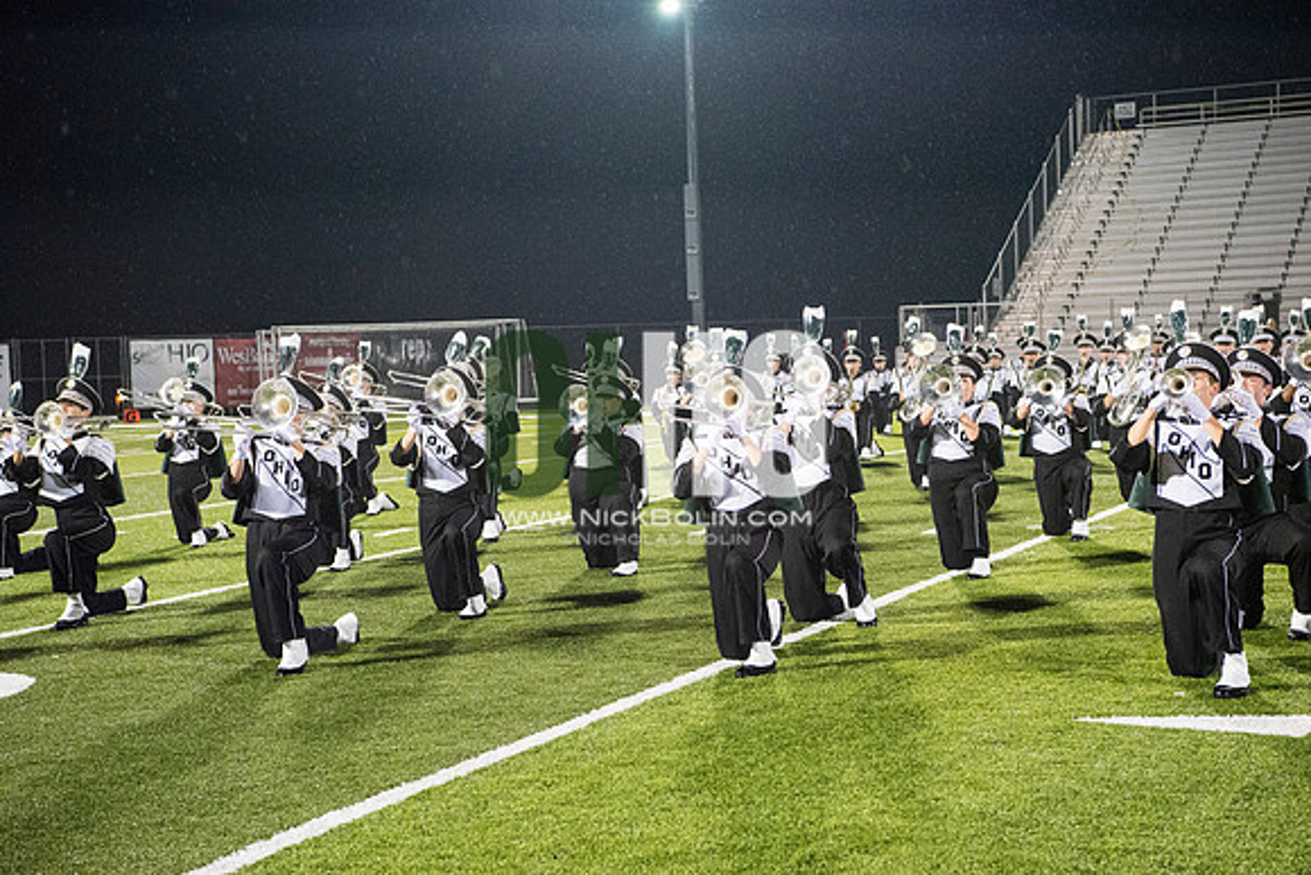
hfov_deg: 28.8
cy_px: 438
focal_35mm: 70
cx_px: 656
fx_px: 2550
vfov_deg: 19.5
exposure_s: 1/320
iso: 5000
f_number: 5.6
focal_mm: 70
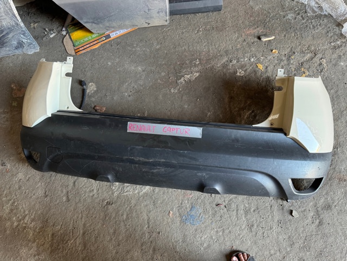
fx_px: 241
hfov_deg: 71.6
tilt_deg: -70.4
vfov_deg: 56.8
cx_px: 174
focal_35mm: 24
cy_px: 130
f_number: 1.78
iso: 320
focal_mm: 6.76
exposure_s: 1/60
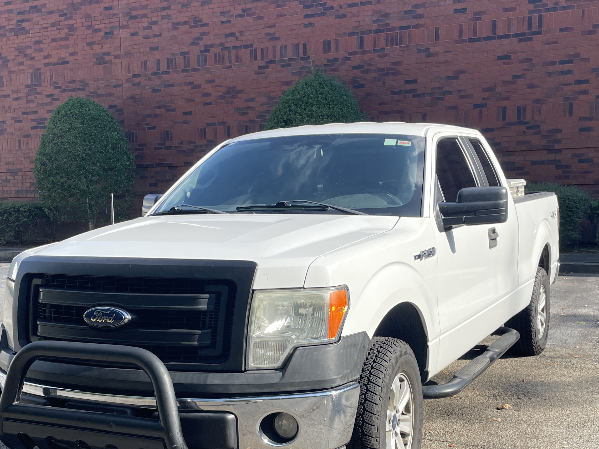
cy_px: 311
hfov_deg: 41.2
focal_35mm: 46
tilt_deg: -7.3
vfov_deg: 31.2
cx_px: 332
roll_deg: +1.0
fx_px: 796
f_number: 1.6
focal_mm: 4.2
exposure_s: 1/1159
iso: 32
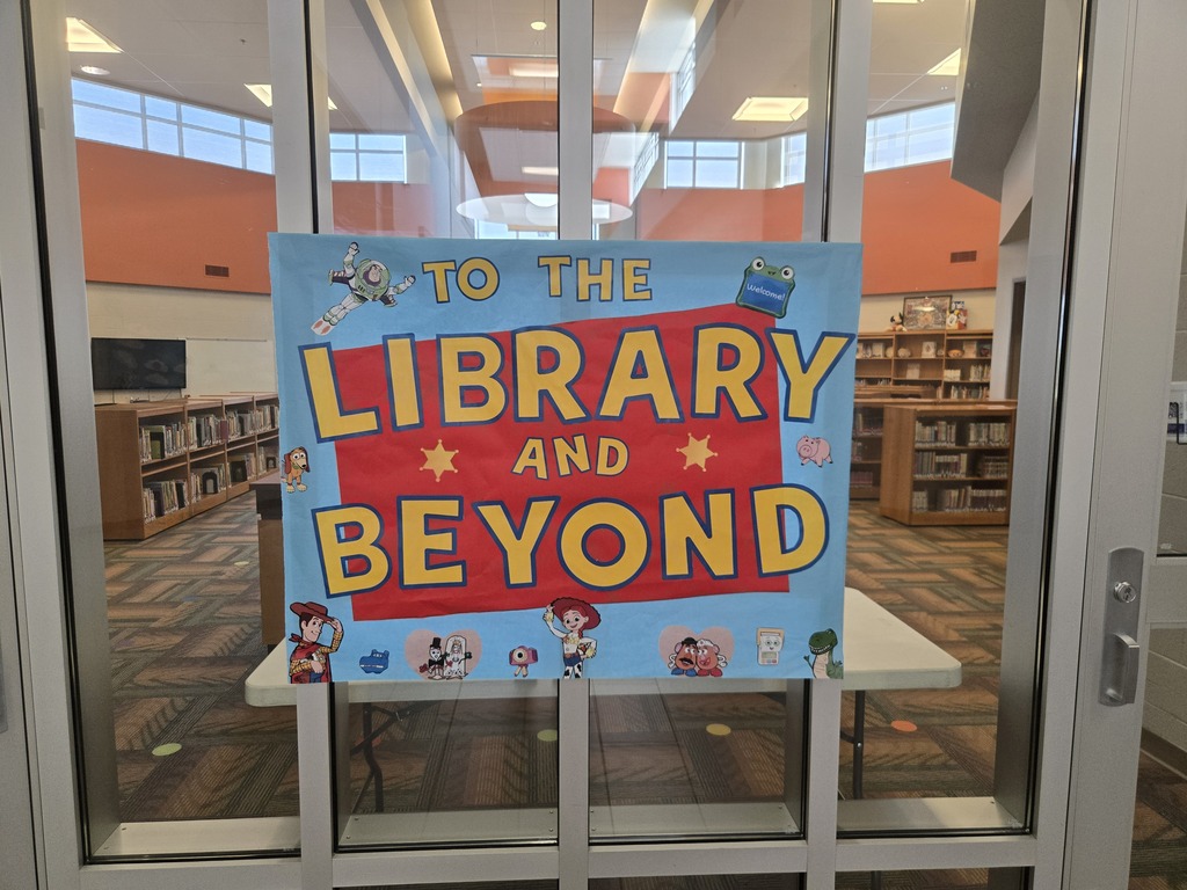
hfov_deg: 73.9
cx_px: 594
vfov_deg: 58.9
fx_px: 789
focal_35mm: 23
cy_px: 445
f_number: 1.8
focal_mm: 5.4
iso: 200
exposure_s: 1/120
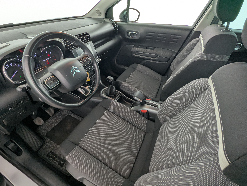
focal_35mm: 16
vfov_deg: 78.2
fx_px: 114
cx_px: 124
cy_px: 93
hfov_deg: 94.4
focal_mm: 2.35
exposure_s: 1/46.9
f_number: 2.2
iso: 65
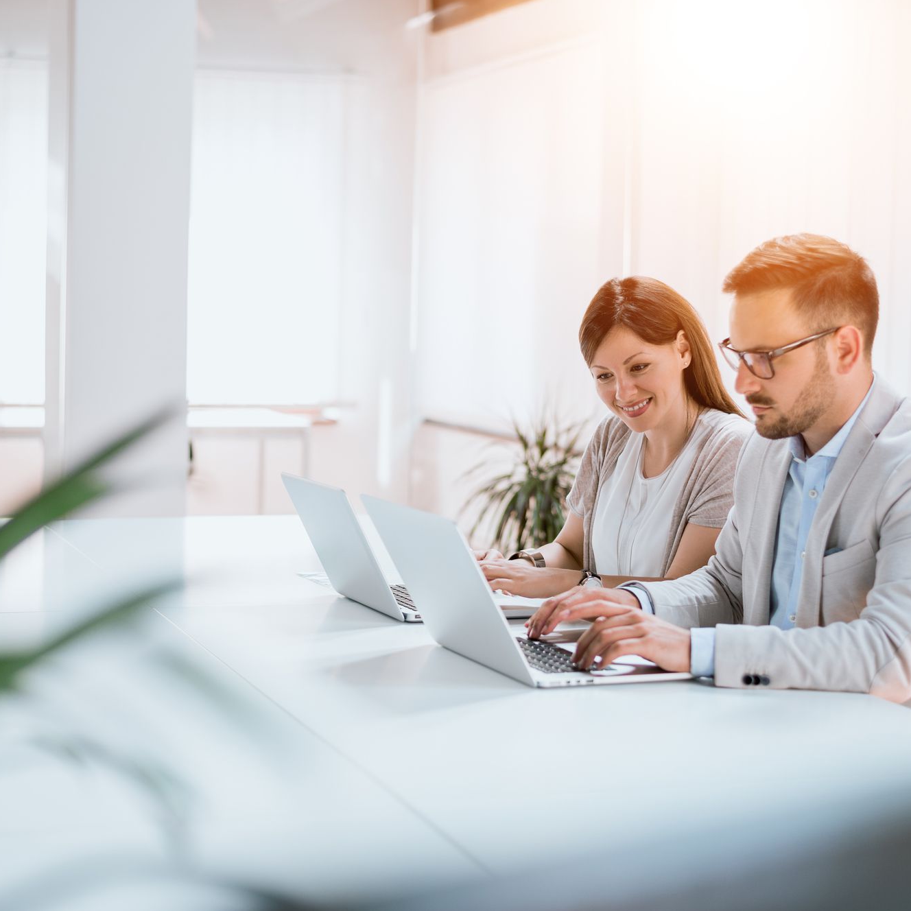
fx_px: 1906
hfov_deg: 26.9
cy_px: 456
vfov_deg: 26.9
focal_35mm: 64
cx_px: 441
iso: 250
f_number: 2.2
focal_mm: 50
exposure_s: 1/250
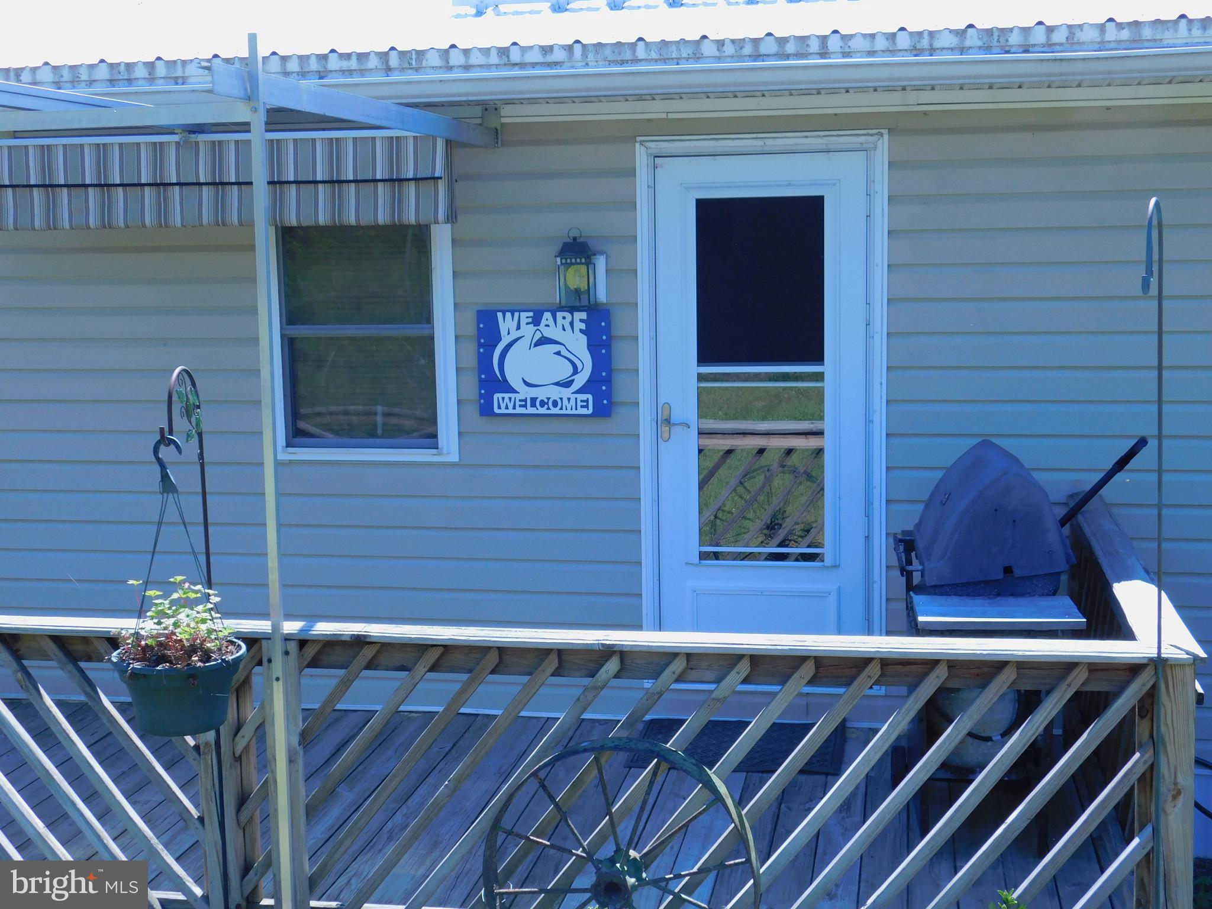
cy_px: 454
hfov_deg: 42.1
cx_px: 606
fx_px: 1576
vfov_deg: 32.2
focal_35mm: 45
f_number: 3.7
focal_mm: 8
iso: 125
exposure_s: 1/400
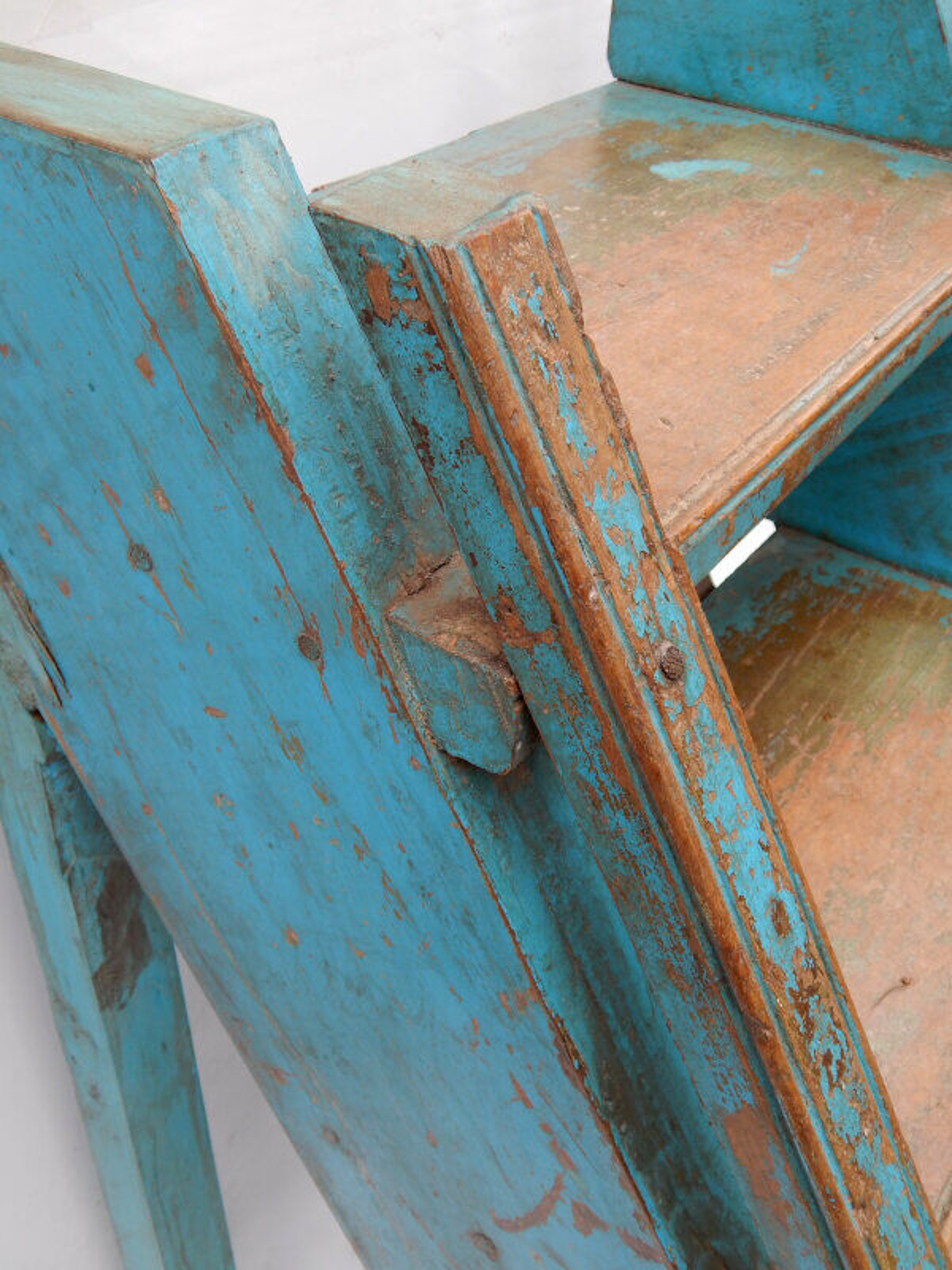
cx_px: 476
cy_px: 635
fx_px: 1283
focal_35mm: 35
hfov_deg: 40.7
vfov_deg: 52.6
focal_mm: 6.1
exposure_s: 1/400
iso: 125
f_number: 3.3
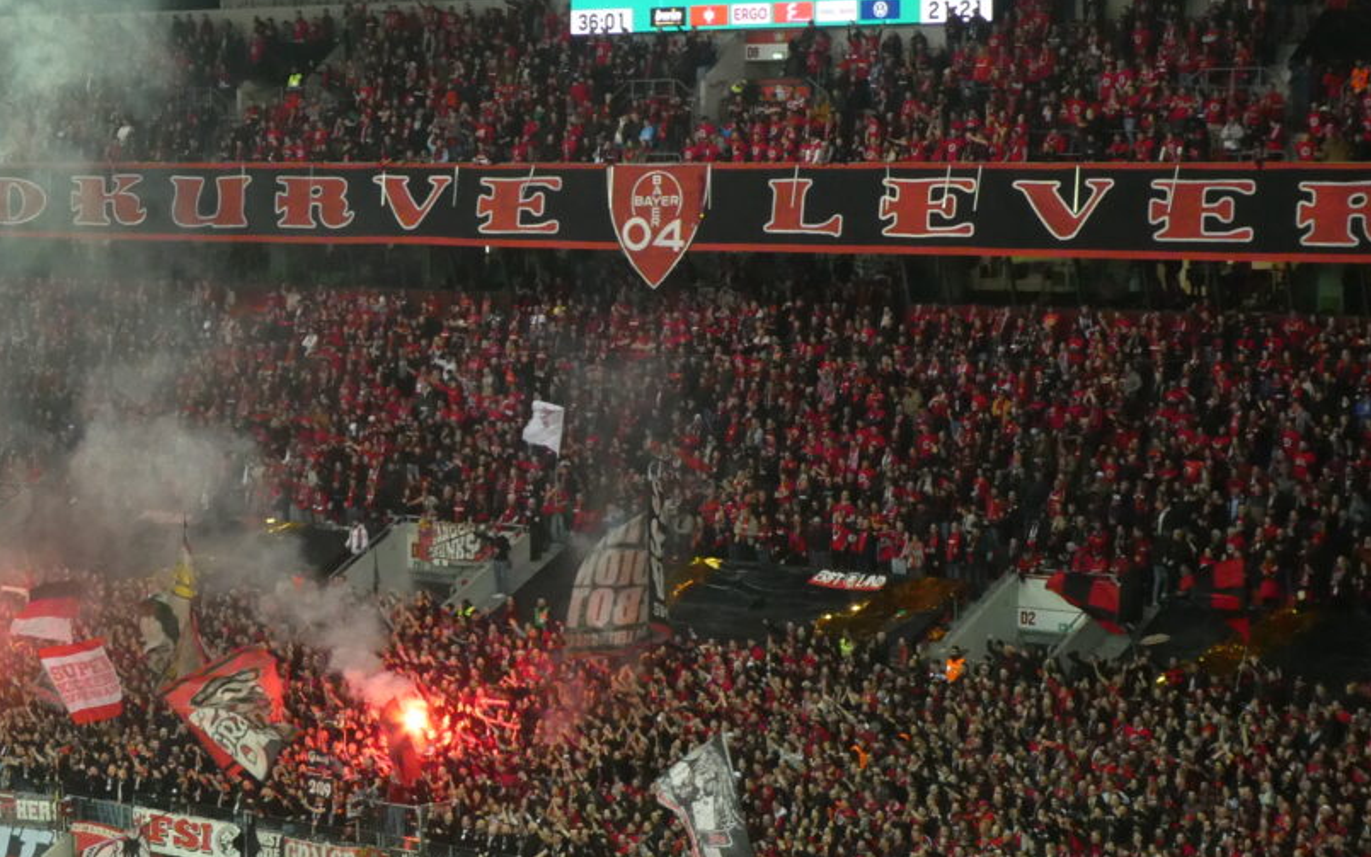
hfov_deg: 20.9
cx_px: 393
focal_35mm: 99
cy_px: 455
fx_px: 3699
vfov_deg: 13.2
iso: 400
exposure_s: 1/80
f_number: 4
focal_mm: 8.4
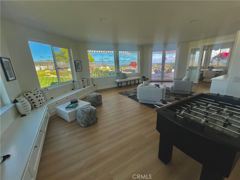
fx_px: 90
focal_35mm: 13
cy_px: 90
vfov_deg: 89.9
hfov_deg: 106.2
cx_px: 120
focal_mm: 1.57
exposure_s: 1/175
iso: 32
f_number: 1.8
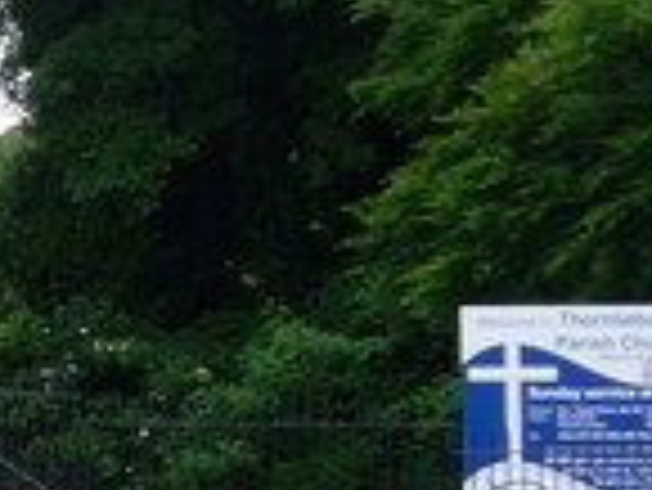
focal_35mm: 168
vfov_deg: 8.8
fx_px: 3167
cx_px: -612
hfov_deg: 10.8
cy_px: 279
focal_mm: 6.3
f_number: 7.7
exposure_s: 1/90
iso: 80
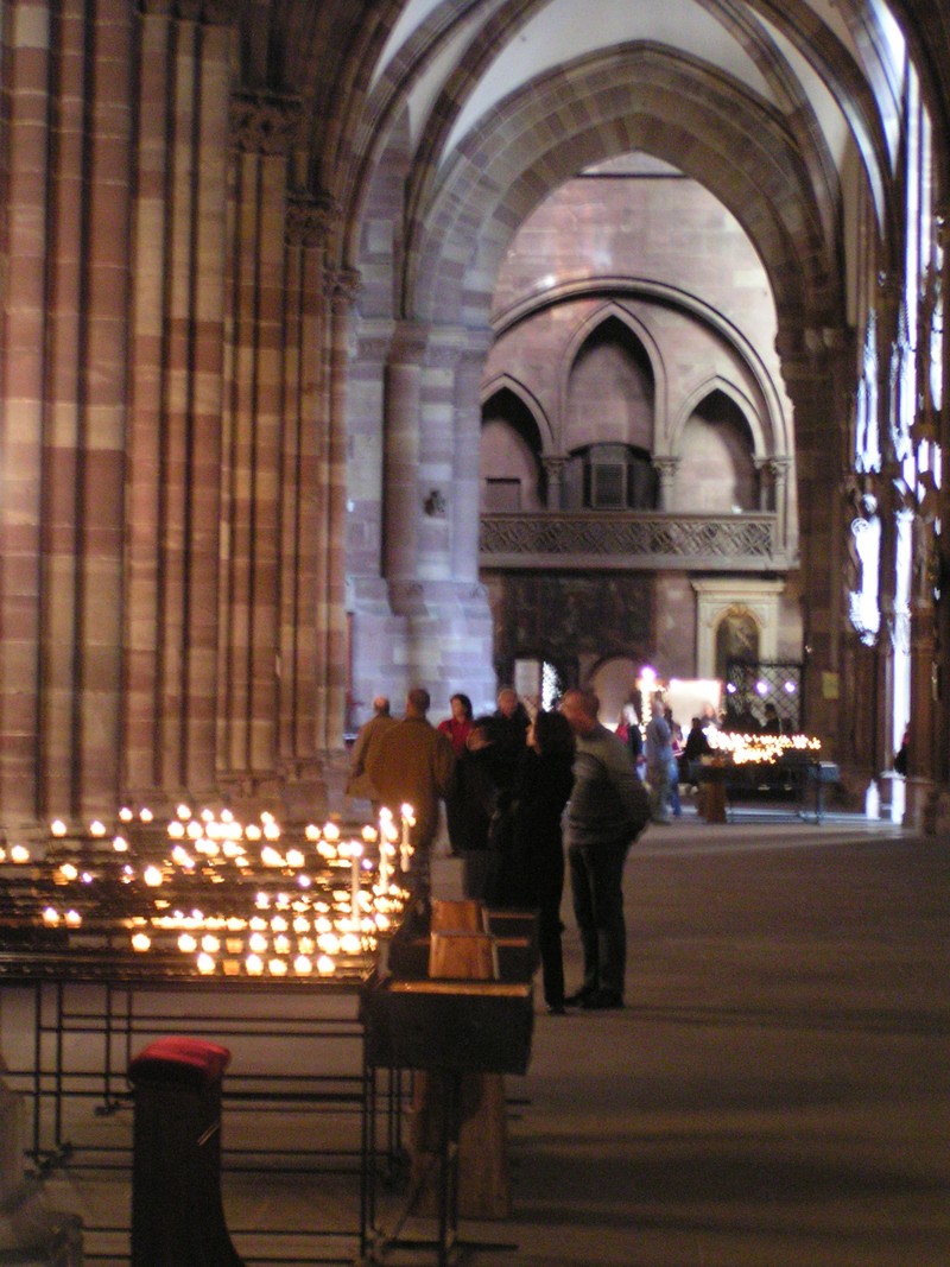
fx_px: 3806
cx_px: 475
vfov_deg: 18.9
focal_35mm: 104
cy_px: 634
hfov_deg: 14.2
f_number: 3.5
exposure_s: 1/3
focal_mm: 15.9
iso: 400
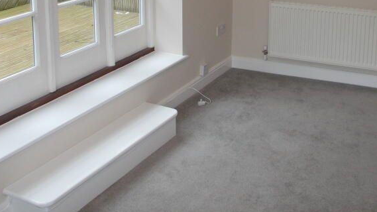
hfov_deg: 40.4
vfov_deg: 22.2
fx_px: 510
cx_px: 225
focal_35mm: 51
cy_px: -24
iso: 100
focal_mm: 4.6
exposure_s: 1/25
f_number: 3.2
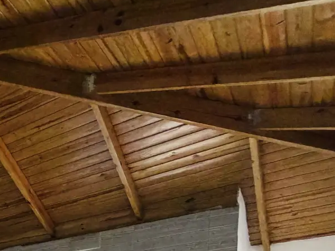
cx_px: -114
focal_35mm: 45
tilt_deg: -1.4
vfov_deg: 24.6
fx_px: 436
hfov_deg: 31.2
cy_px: 381
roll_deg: +1.6
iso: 320
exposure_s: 1/121
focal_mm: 2.22
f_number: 2.2
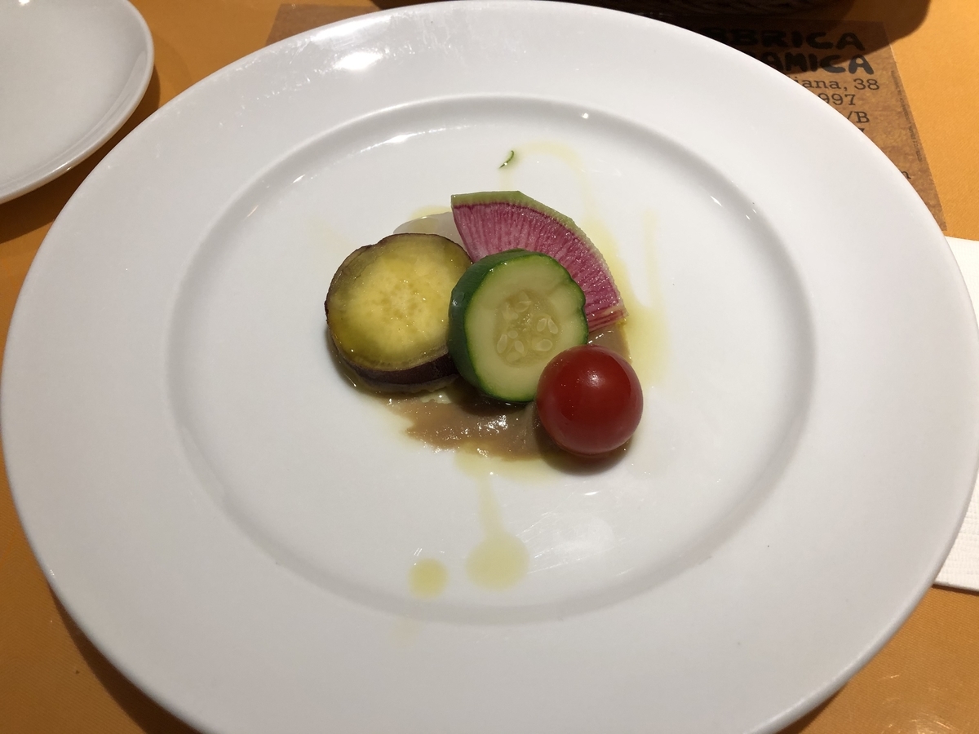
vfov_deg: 49.7
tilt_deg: -57.2
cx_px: 490
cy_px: 367
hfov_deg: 63.4
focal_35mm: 28
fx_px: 792
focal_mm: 4
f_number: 1.8
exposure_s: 1/33
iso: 40
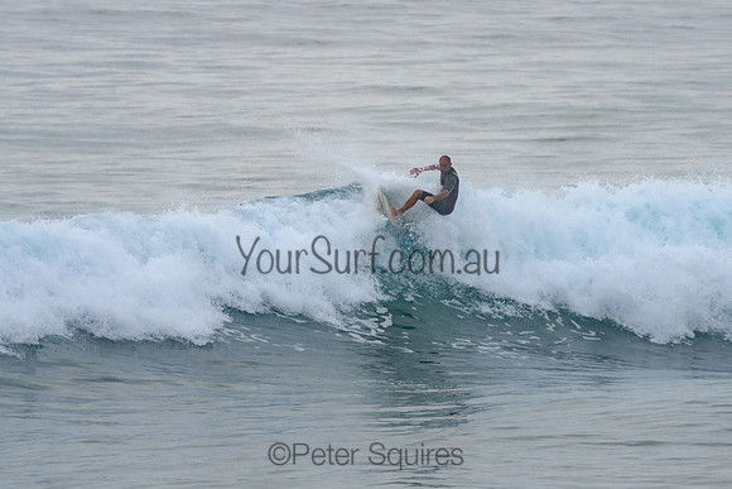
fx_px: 10615
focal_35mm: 522
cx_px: 371
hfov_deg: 3.9
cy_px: 153
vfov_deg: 2.6
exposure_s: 1/1250
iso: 500
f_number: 5.6
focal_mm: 380
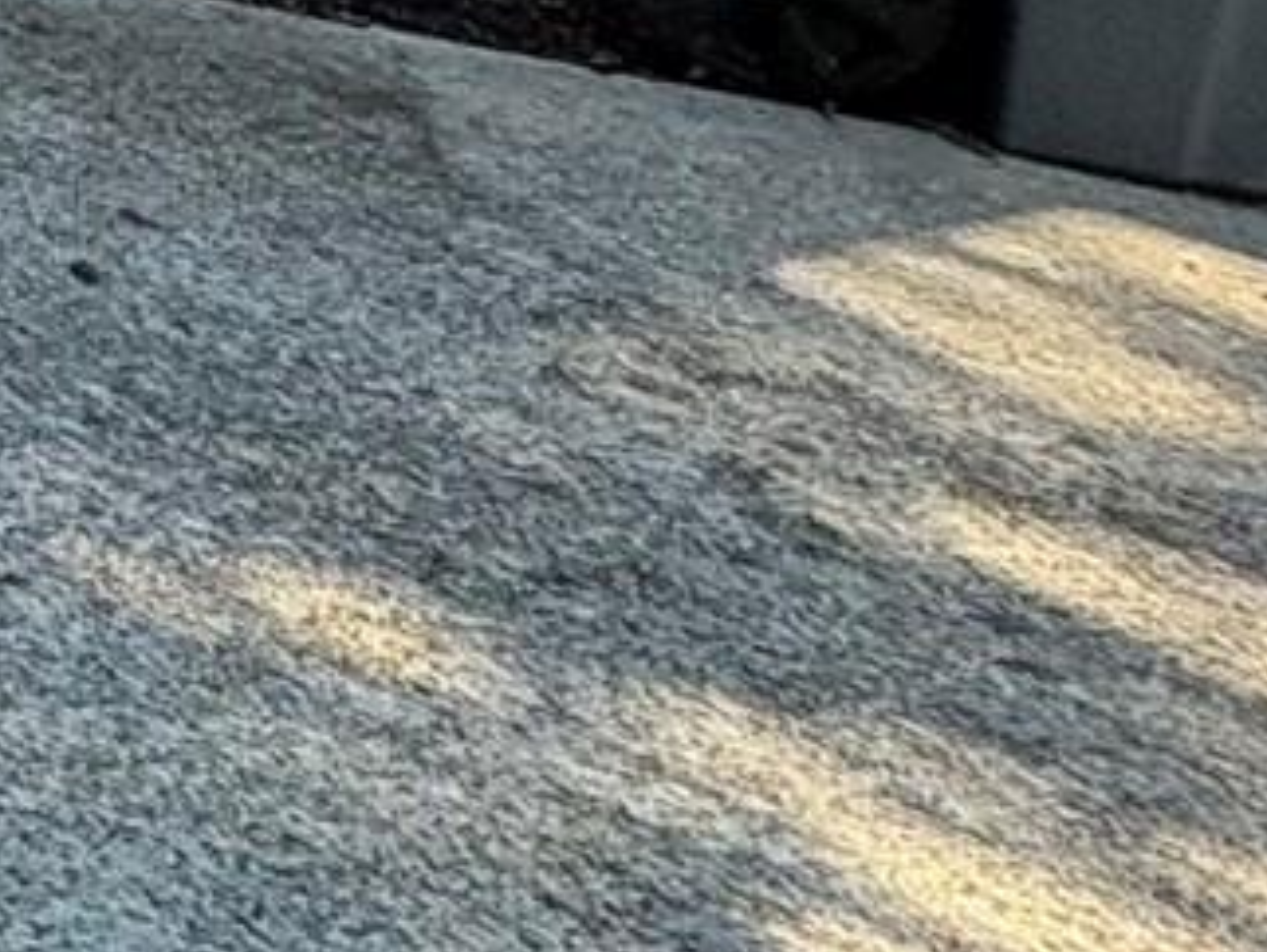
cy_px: -987
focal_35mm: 89
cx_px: -2180
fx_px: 3260
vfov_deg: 13.9
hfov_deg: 12.8
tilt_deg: -3.3
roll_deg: -0.3
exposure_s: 1/205
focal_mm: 2.22
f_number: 2.2
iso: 64
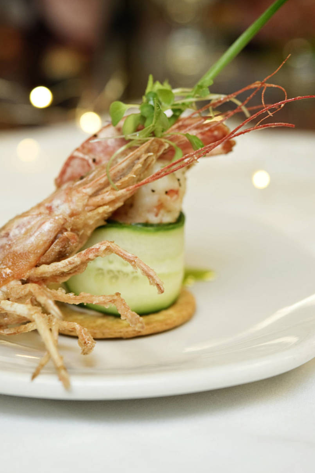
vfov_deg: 23.3
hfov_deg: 15.7
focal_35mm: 87
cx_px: 129
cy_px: 191
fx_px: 1141
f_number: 4.5
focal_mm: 60
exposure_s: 1/60
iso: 400
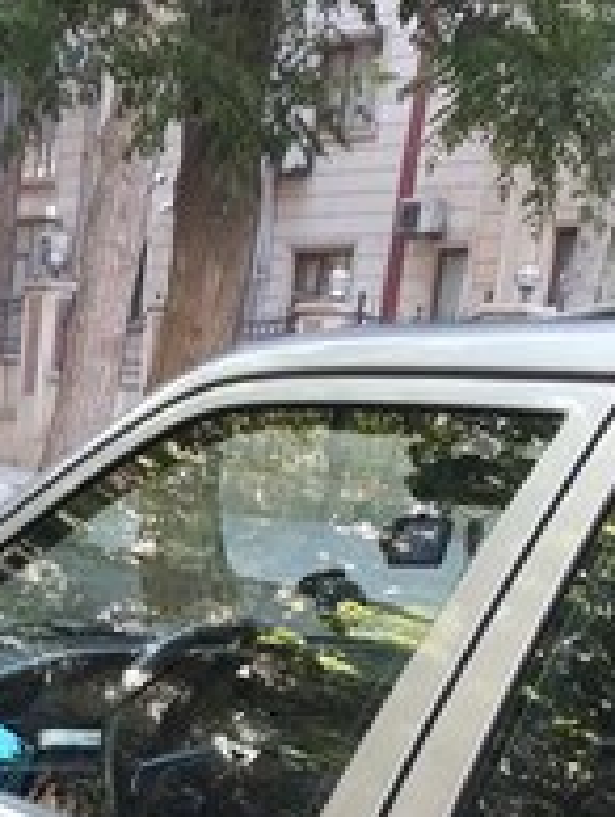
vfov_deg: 25.4
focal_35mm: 69
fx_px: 1631
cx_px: 63
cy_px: 973
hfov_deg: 20.9
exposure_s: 1/33
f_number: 1.9
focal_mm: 3.6
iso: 50
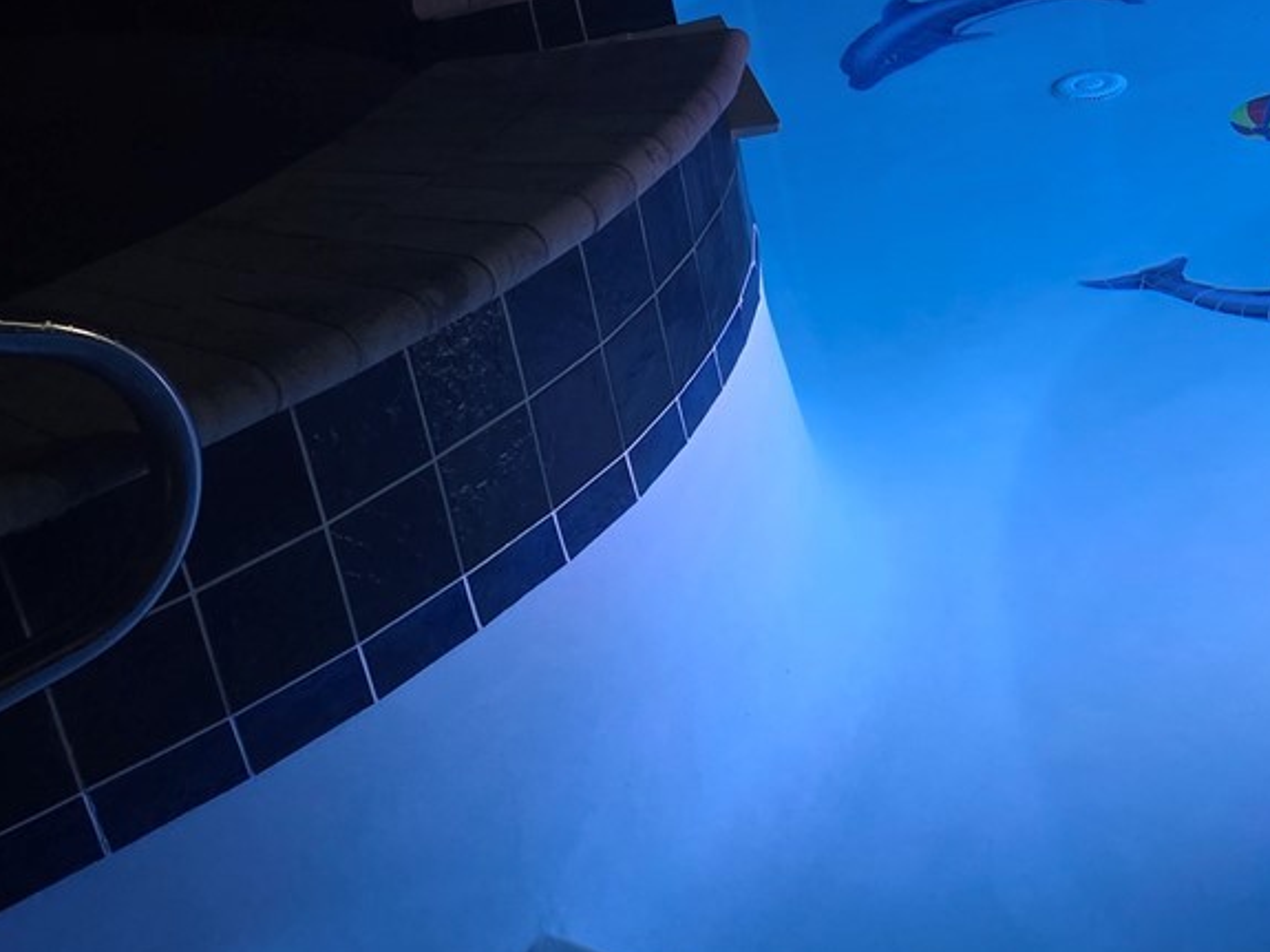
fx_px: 2348
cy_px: 292
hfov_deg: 27.8
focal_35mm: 64
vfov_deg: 22.8
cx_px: 1369
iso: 1250
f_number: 1.7
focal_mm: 6.3
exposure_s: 1/24
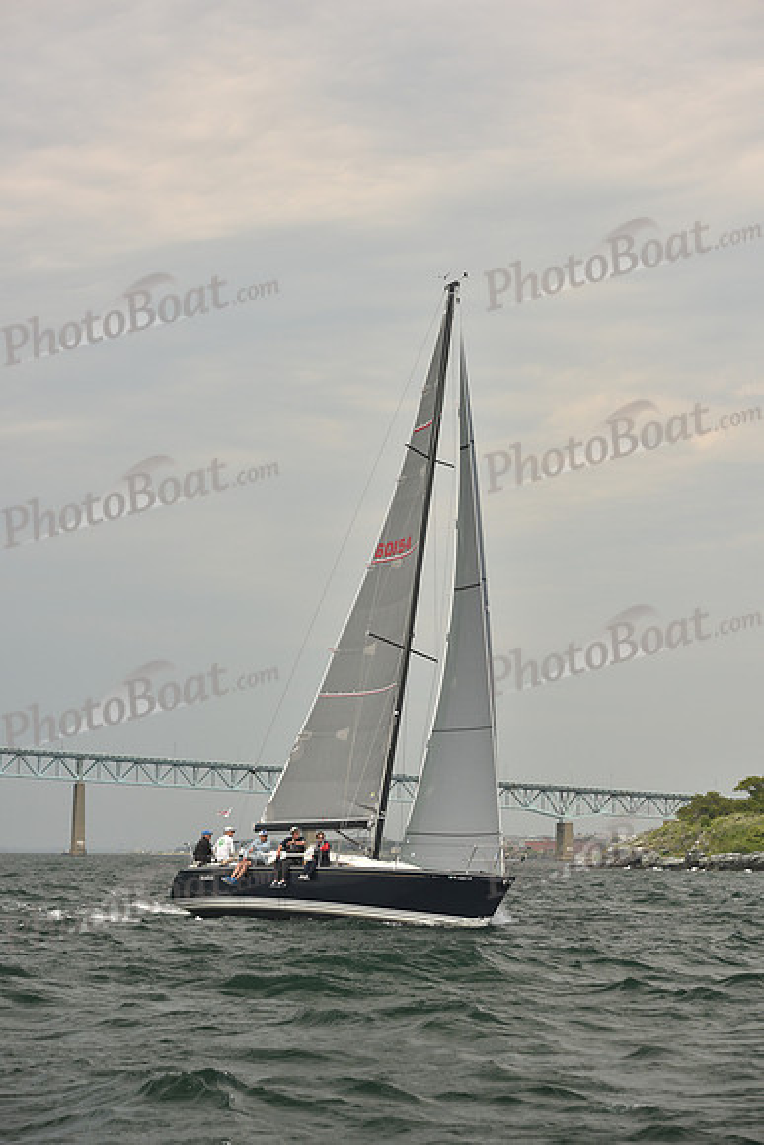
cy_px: 572
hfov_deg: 16.7
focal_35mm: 82
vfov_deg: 24.8
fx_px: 2609
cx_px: 382
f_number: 5.6
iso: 250
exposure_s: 1/640
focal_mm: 82
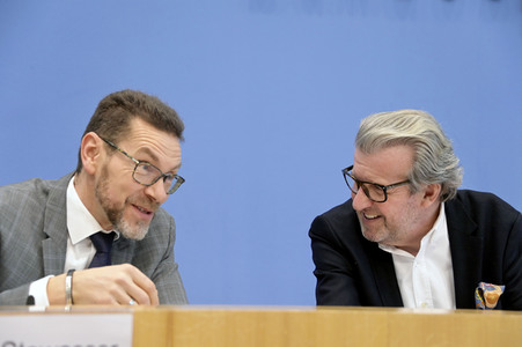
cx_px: 261
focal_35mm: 90
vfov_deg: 15.2
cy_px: 174
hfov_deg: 22.6
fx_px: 1304
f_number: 5.3
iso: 3200
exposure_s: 1/320
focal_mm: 90
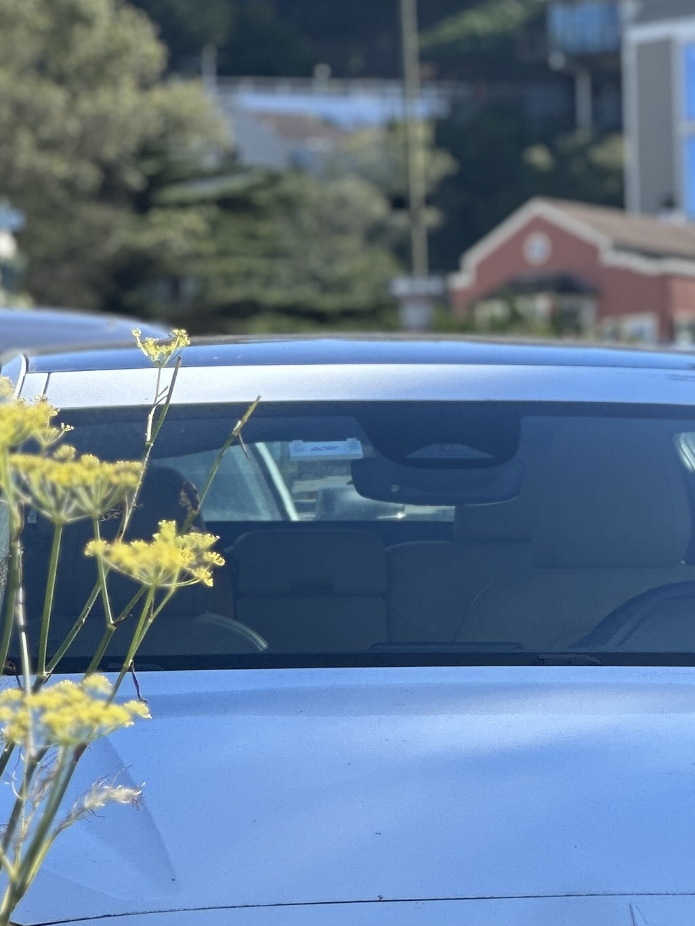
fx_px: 6077
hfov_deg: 6.5
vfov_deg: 8.7
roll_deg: -0.1
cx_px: 419
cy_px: 771
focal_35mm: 227
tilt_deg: +3.5
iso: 25
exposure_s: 1/224
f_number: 2.8
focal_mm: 9
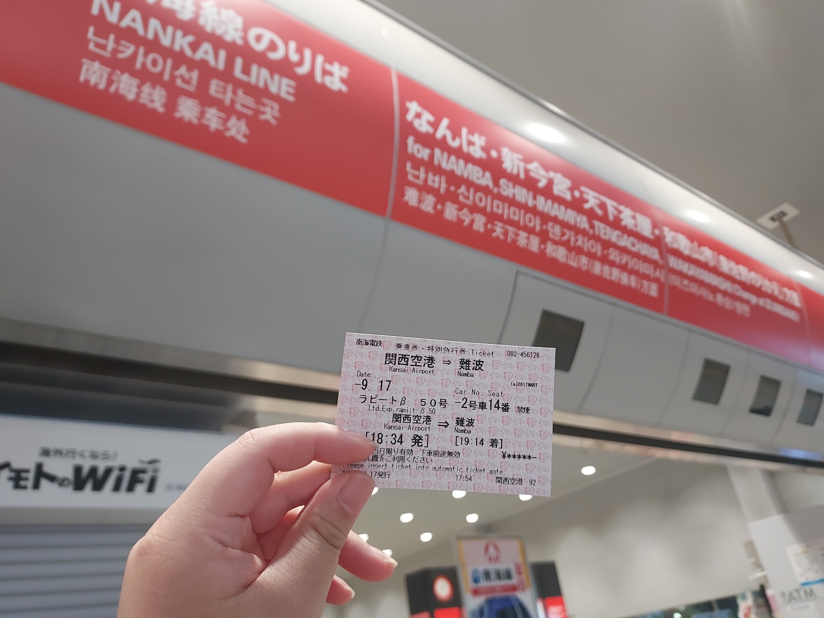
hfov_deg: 69.4
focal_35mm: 25
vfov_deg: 54.9
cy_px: 299
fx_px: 595
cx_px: 421
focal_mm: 4.6
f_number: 1.8
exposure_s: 1/50
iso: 400
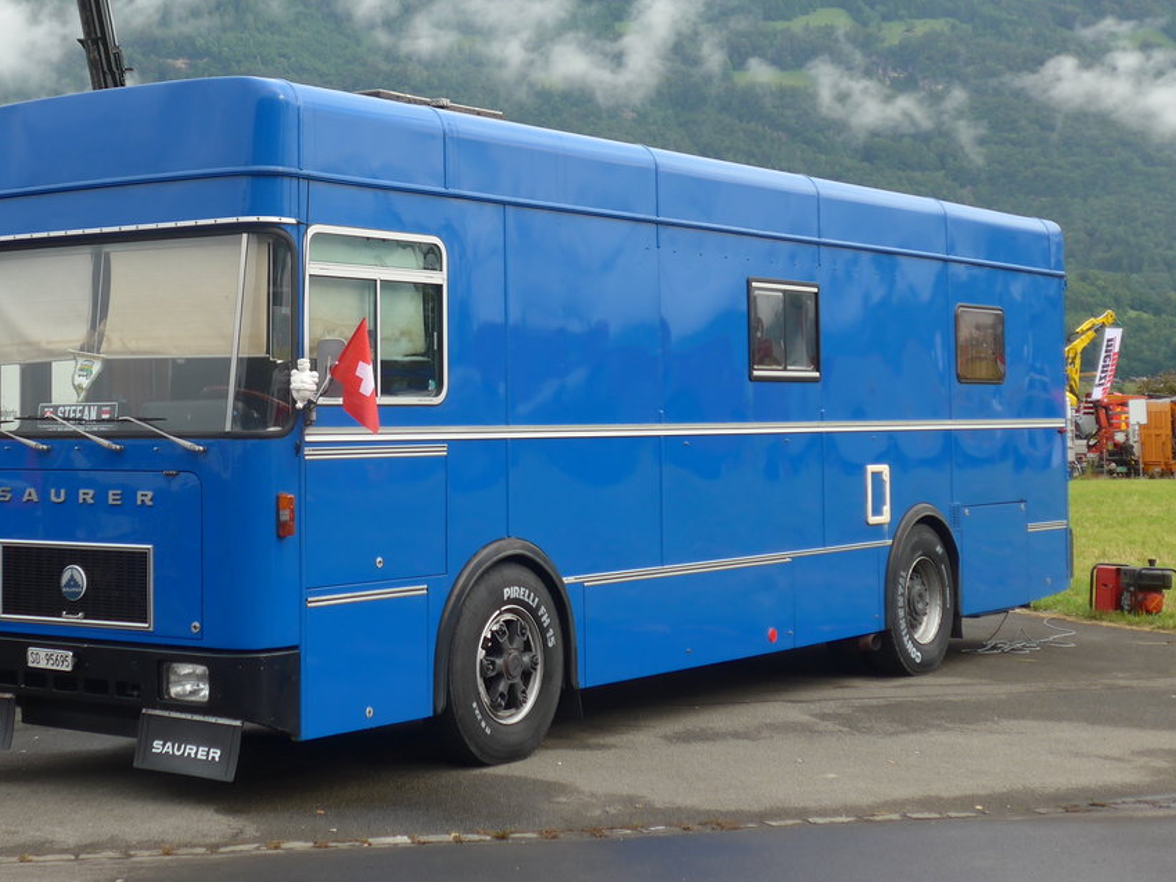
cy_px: 296
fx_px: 2209
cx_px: 428
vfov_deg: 22.5
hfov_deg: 29.7
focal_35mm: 65
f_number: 3
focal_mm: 9.5
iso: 80
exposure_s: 1/400
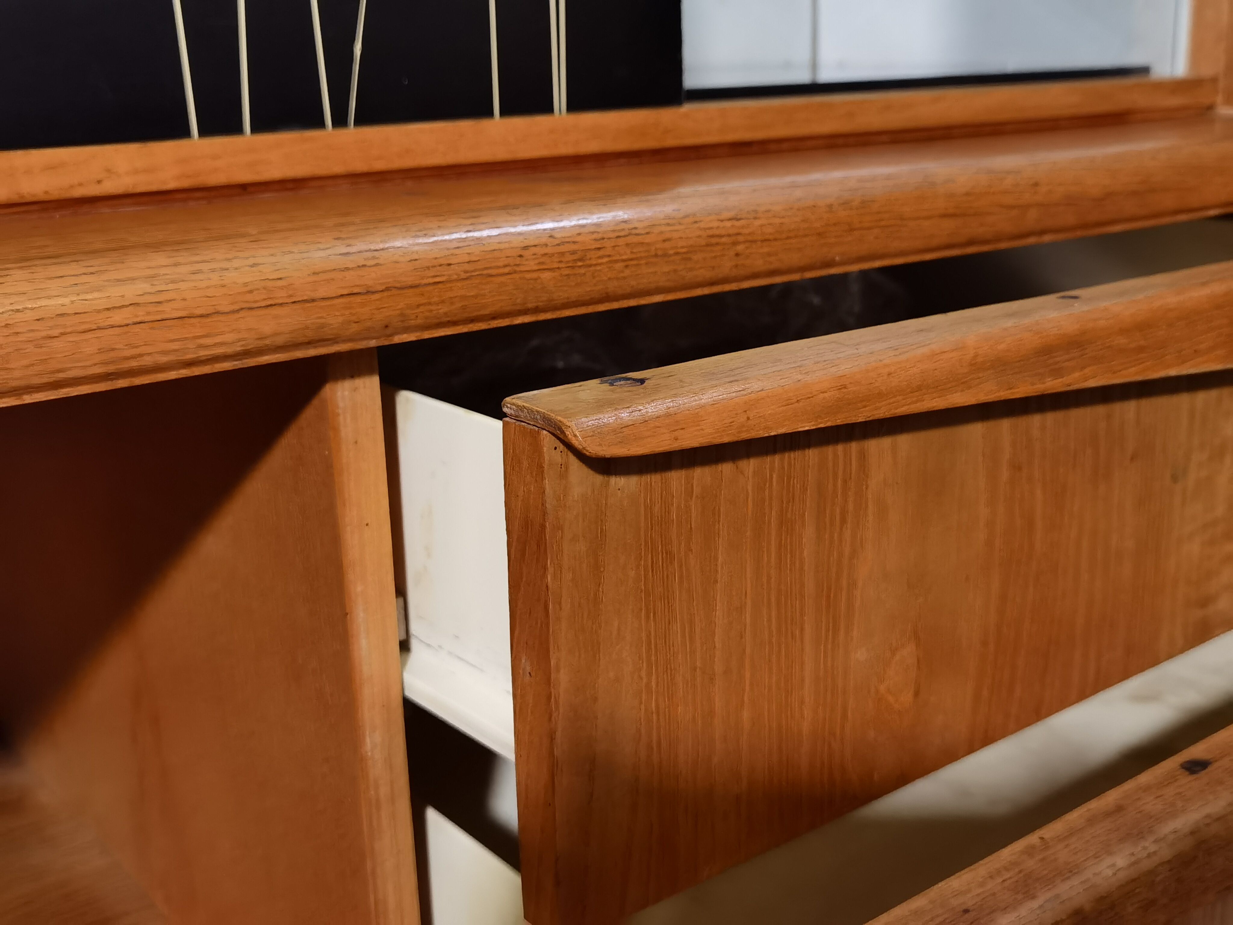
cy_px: 462
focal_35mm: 40
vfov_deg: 36.0
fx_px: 1425
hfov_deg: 46.8
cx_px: 616
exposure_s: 1/50
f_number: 1.9
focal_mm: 6.71
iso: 400
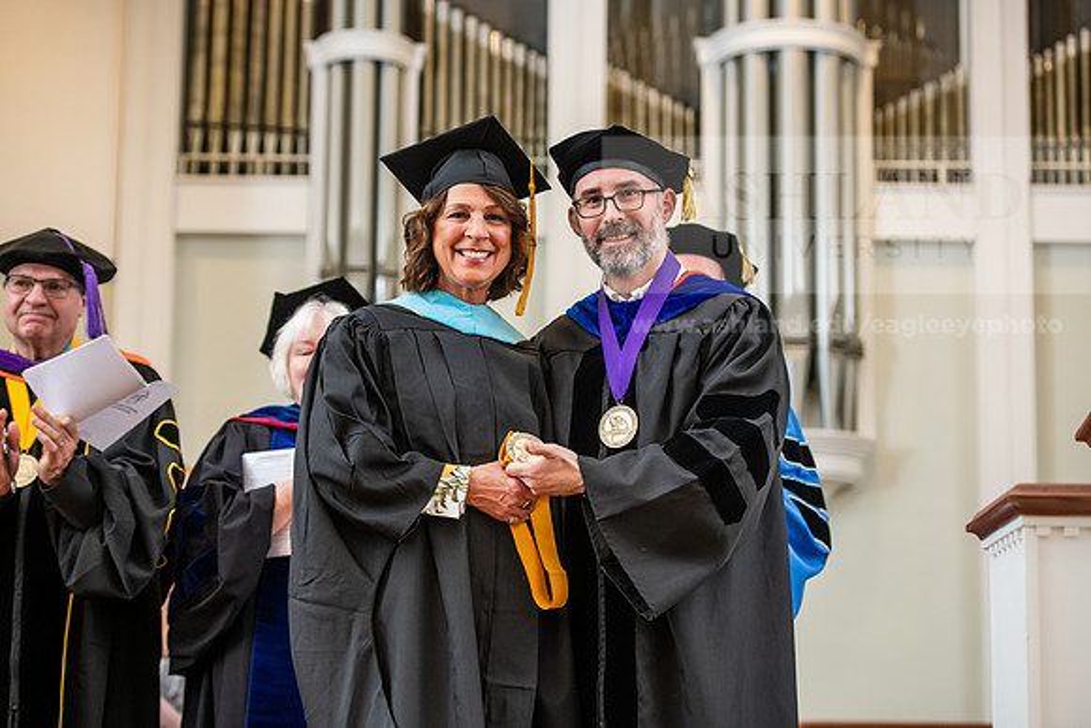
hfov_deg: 23.6
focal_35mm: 86
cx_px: 546
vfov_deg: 15.9
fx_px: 2607
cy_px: 364
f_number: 3.5
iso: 1250
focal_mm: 86
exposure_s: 1/200
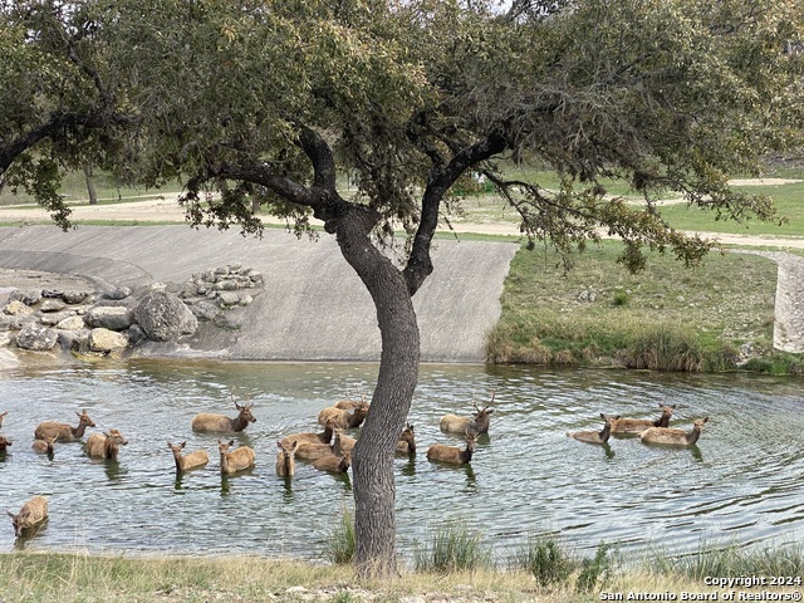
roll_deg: +1.4
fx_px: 1208
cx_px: 402
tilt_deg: -5.3
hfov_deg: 36.8
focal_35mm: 52
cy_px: 302
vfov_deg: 28.0
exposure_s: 1/737
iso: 20
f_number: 2
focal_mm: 6
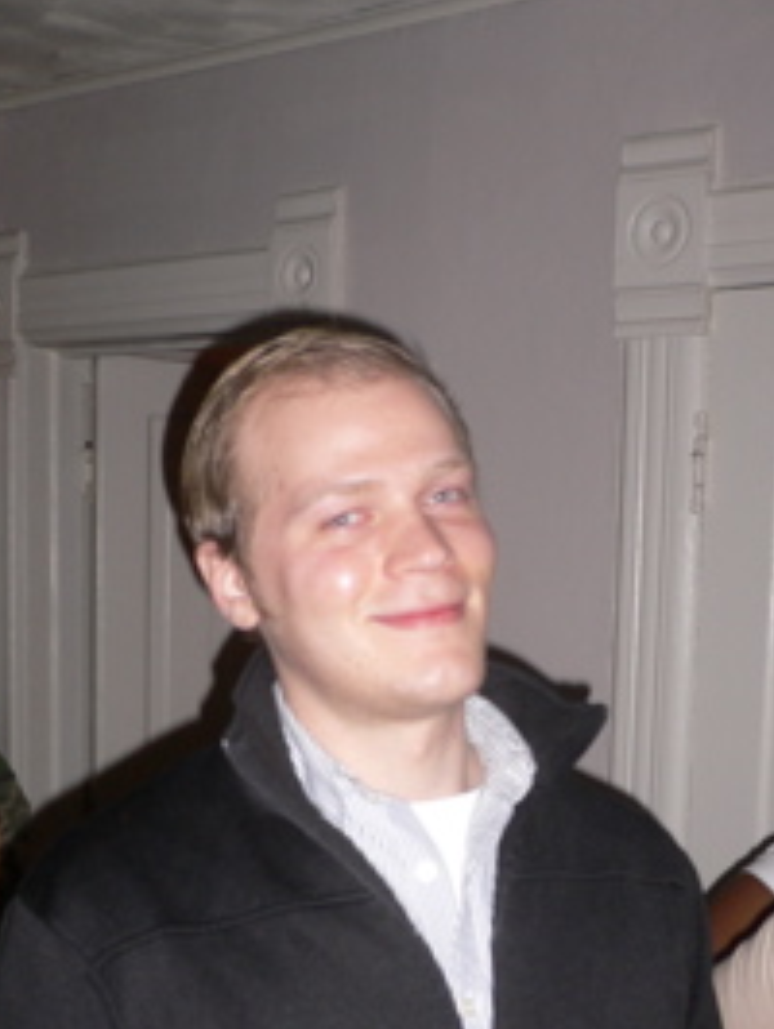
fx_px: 1667
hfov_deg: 26.1
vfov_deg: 33.5
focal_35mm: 56
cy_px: 801
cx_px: 441
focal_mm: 5.8
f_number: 2.8
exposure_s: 1/60
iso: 100
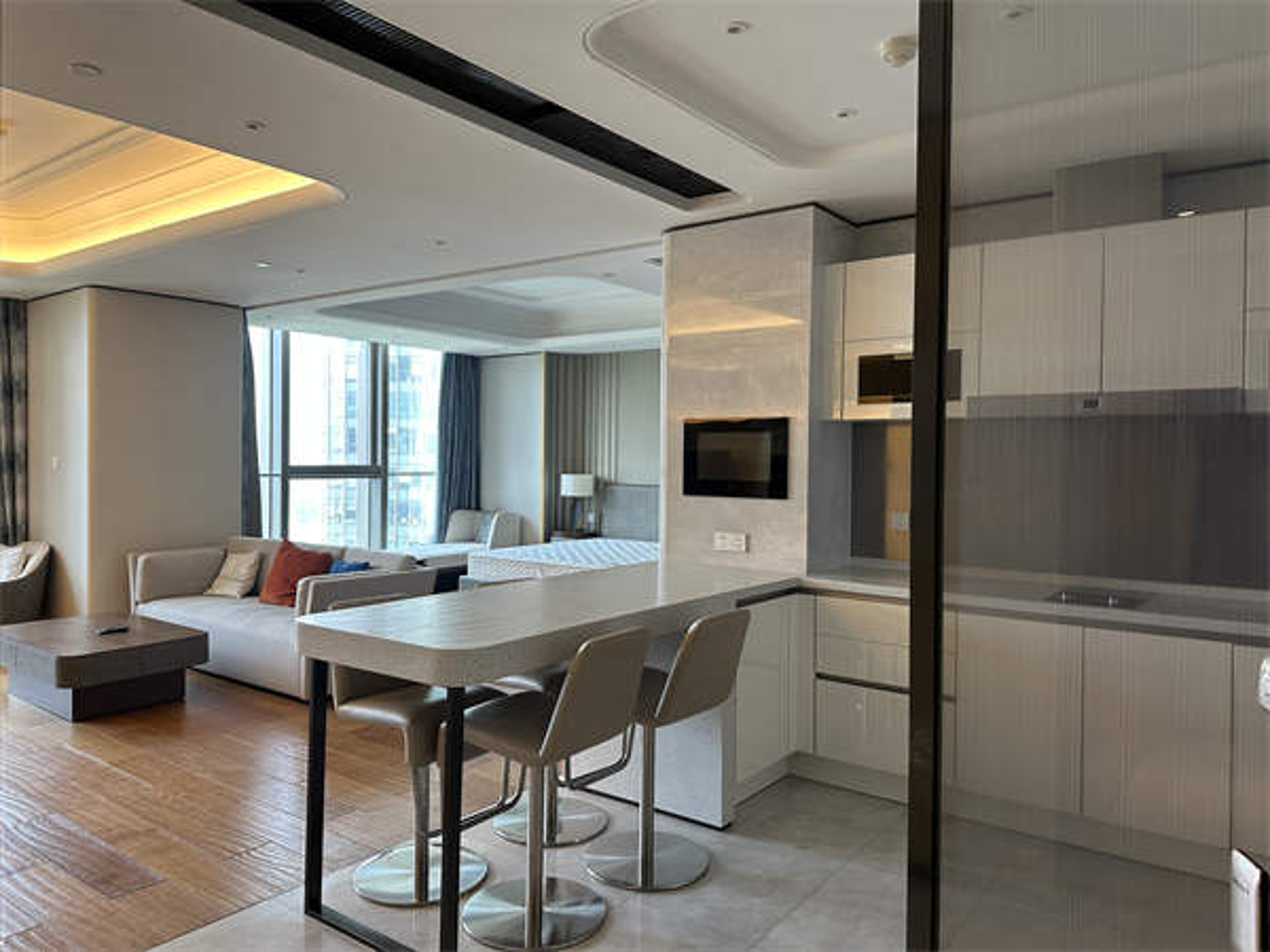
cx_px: 635
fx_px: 881
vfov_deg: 56.8
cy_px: 476
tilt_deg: +0.0
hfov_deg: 71.6
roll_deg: -0.2
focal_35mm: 24
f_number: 1.78
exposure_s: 1/100
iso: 160
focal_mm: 6.86
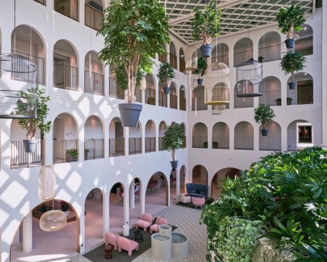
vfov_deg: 60.9
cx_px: 127
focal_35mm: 23
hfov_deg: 71.6
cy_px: 133
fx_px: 223
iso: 100
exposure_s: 1/20
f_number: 10
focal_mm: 20
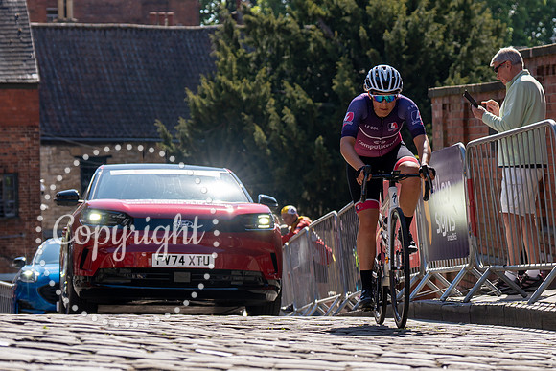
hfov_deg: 15.8
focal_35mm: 129
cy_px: 224
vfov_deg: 10.6
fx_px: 1993
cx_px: 384
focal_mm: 70
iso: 100
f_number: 3.5
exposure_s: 1/1000
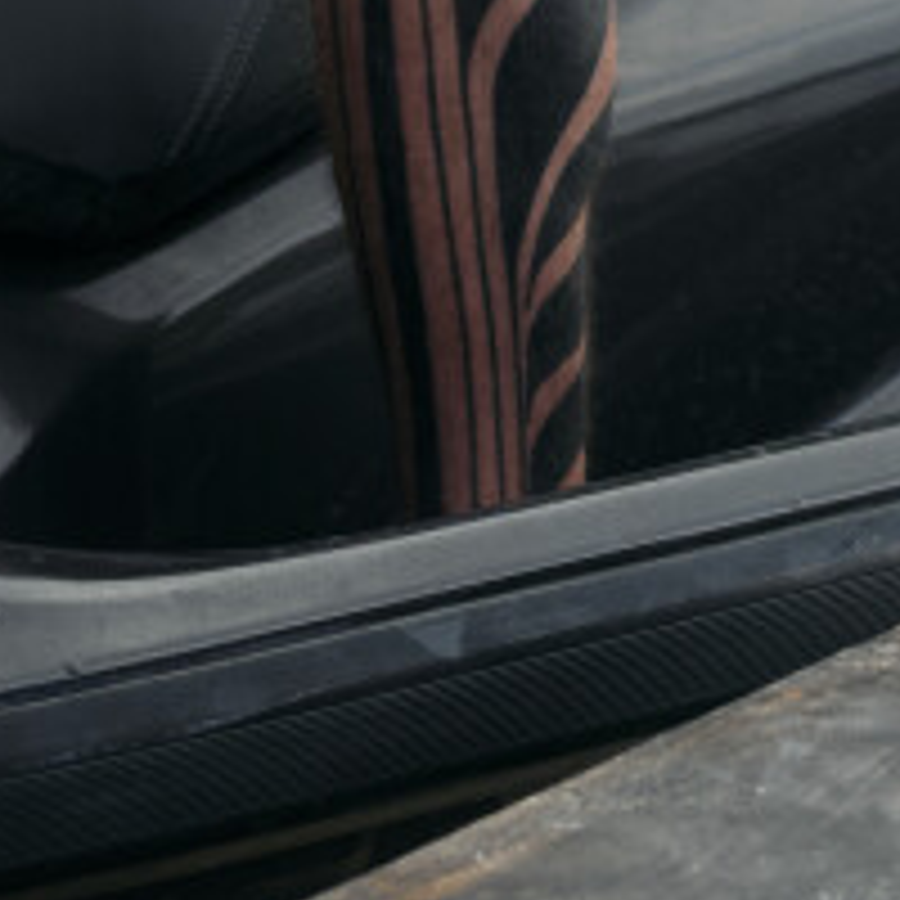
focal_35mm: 463
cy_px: -1886
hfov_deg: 3.8
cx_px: 205
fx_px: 13619
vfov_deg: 3.7
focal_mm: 85
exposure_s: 1/1600
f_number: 3.5
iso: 100
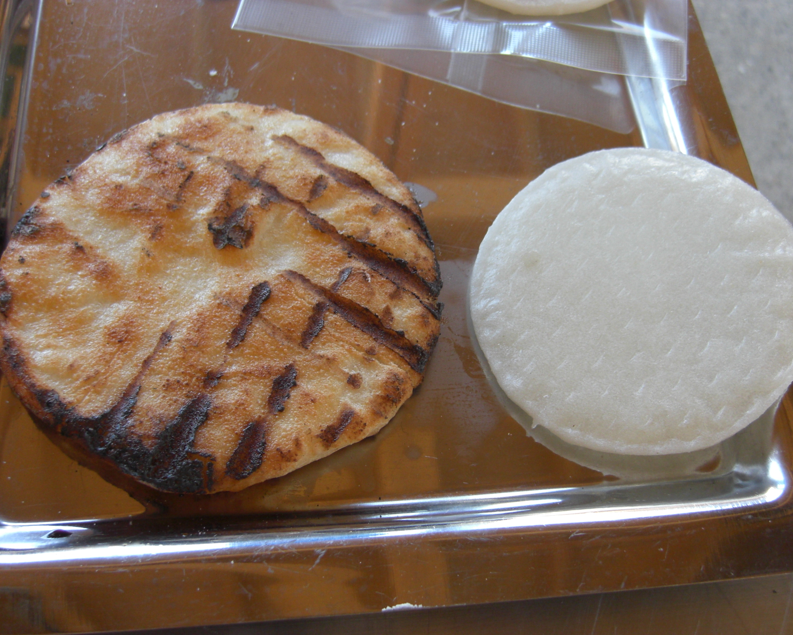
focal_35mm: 40
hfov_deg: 45.8
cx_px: 406
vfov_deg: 37.3
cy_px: 319
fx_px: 939
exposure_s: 1/100
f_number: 2.8
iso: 200
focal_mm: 7.9
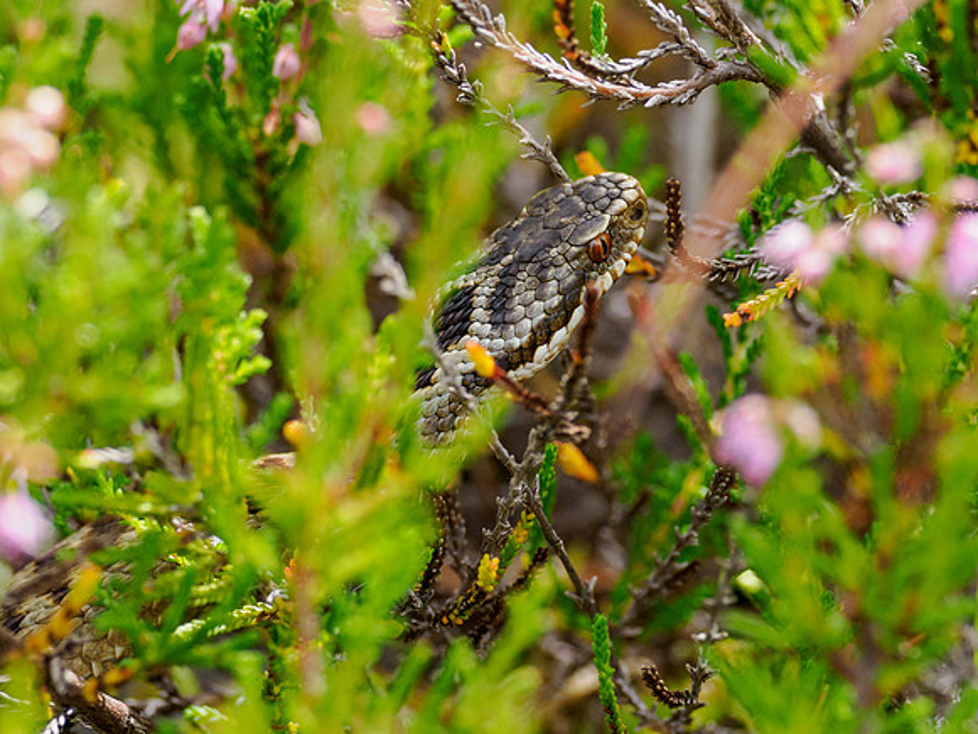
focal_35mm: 844
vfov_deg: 1.8
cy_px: 235
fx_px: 23833
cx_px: 658
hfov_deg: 2.4
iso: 800
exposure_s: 1/1600
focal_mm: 300
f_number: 4
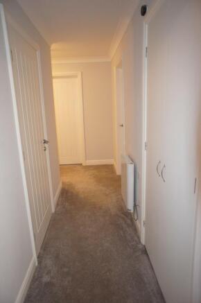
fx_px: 202
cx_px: 100
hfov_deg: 53.0
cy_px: 152
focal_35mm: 24
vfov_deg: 73.8
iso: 800
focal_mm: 16
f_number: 2.8
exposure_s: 1/60
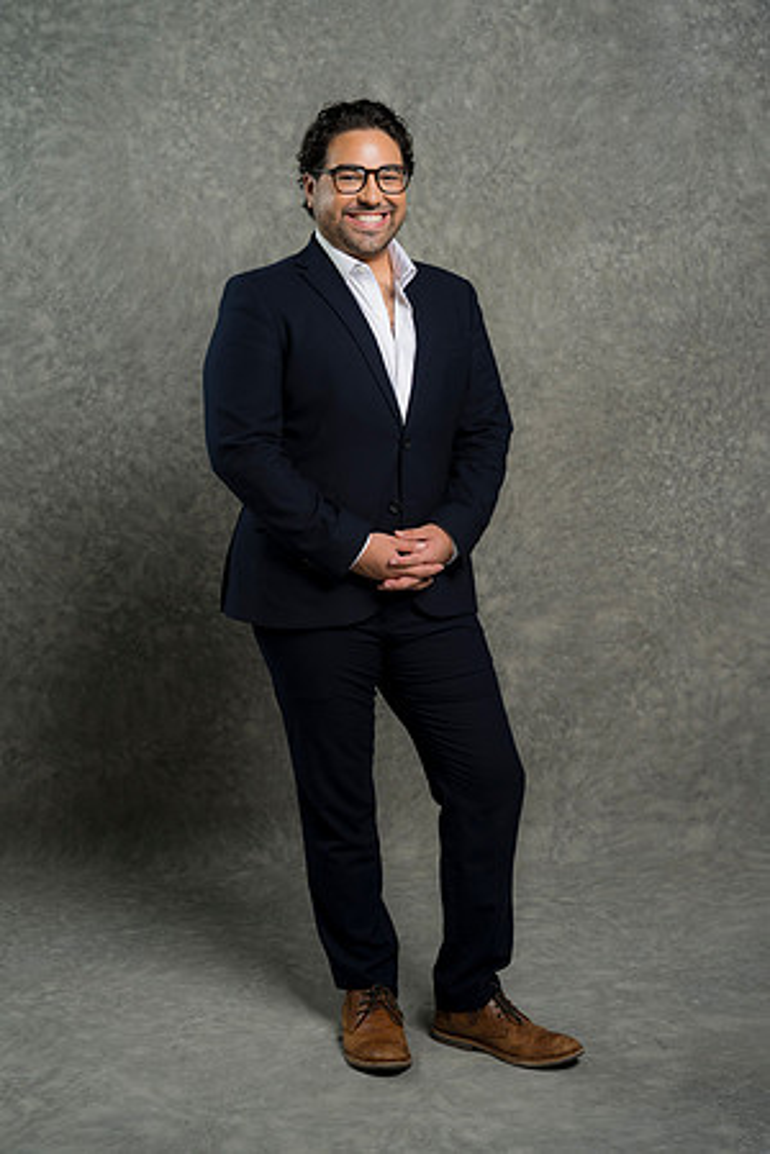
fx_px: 1764
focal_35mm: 55
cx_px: 385
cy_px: 577
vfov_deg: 36.2
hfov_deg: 24.6
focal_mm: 55
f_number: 4
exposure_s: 1/160
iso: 125
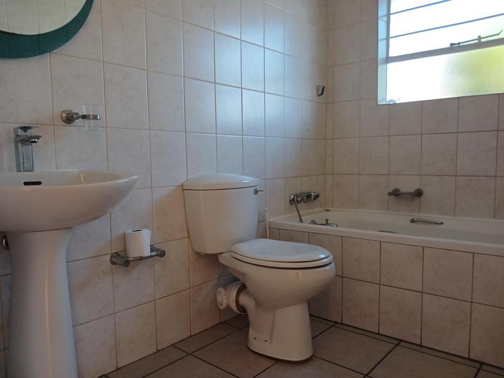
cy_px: 189
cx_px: 252
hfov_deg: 65.3
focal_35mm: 27
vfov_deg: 51.4
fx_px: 393
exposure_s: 1/50
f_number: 1.8
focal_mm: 4
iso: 64
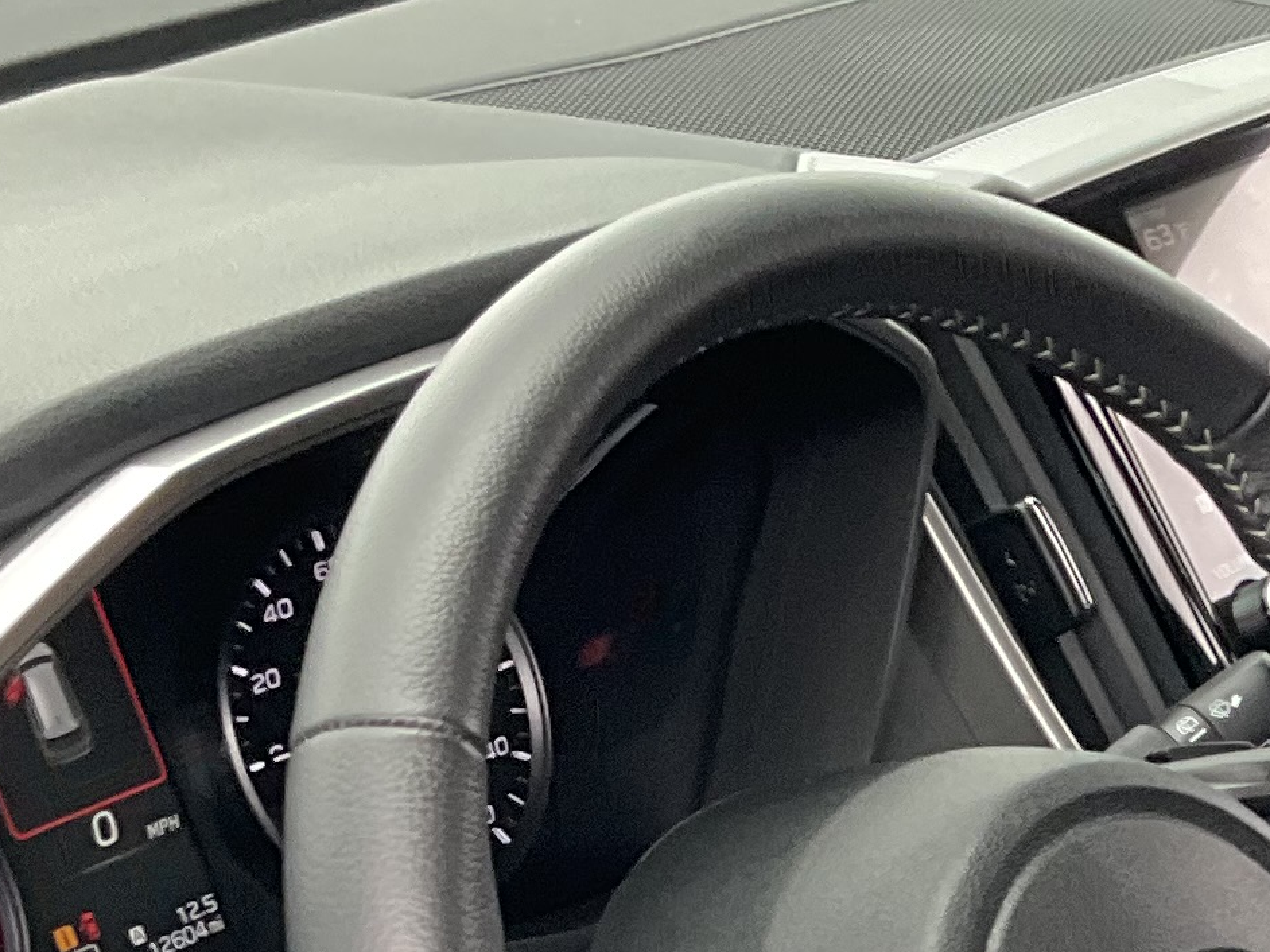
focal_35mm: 124
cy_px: 1279
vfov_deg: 11.6
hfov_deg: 15.2
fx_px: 4549
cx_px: 1623
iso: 64
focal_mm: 3
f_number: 1.8
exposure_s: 1/116
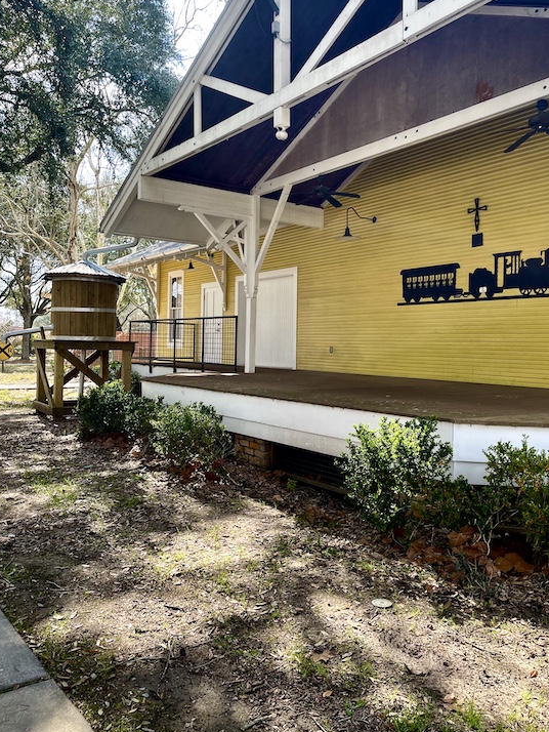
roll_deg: -2.0
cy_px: 342
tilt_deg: -1.5
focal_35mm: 28
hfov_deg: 49.7
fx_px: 592
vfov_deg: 63.4
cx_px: 292
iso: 32
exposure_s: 1/396
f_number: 1.6
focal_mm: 5.1
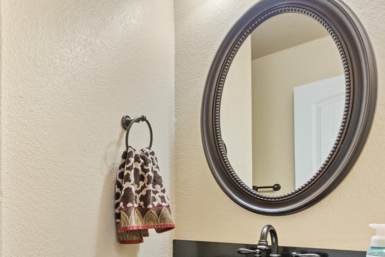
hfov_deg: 53.7
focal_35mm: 30
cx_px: 39
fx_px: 325
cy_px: 206
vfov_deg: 41.3
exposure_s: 1/4
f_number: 8
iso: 250
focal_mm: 10.8
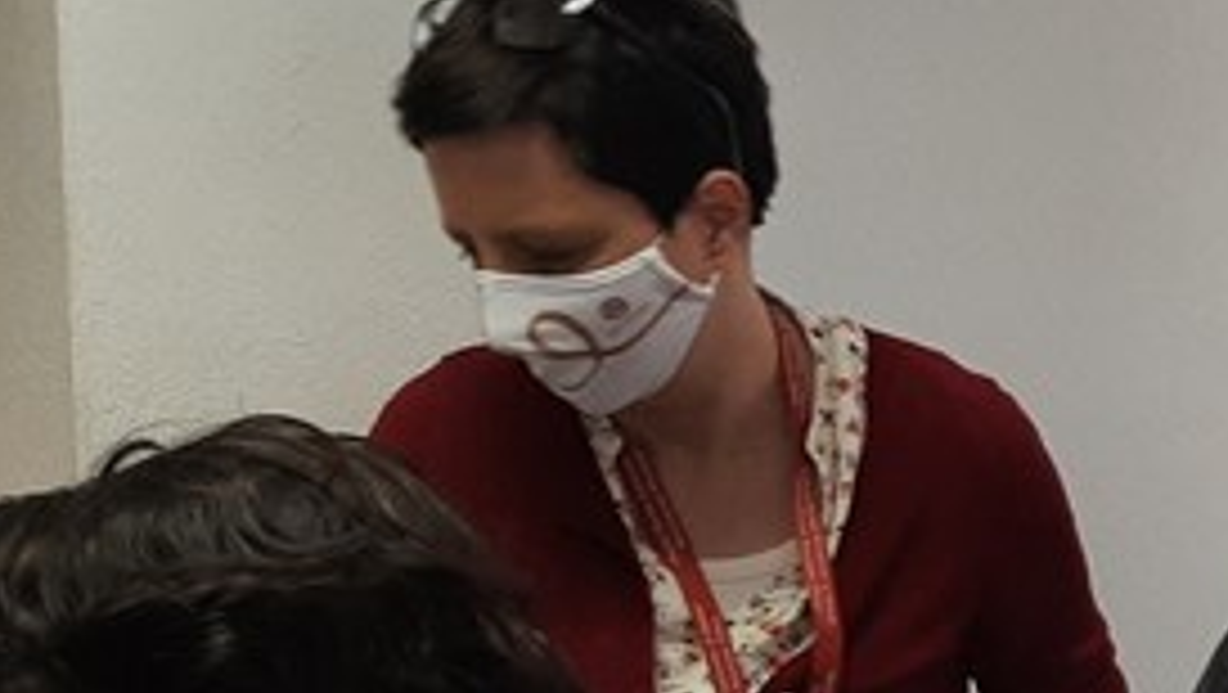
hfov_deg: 21.9
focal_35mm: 83
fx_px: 2704
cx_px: 1772
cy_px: 608
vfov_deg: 14.5
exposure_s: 1/100
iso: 80
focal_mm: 3.93
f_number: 1.7
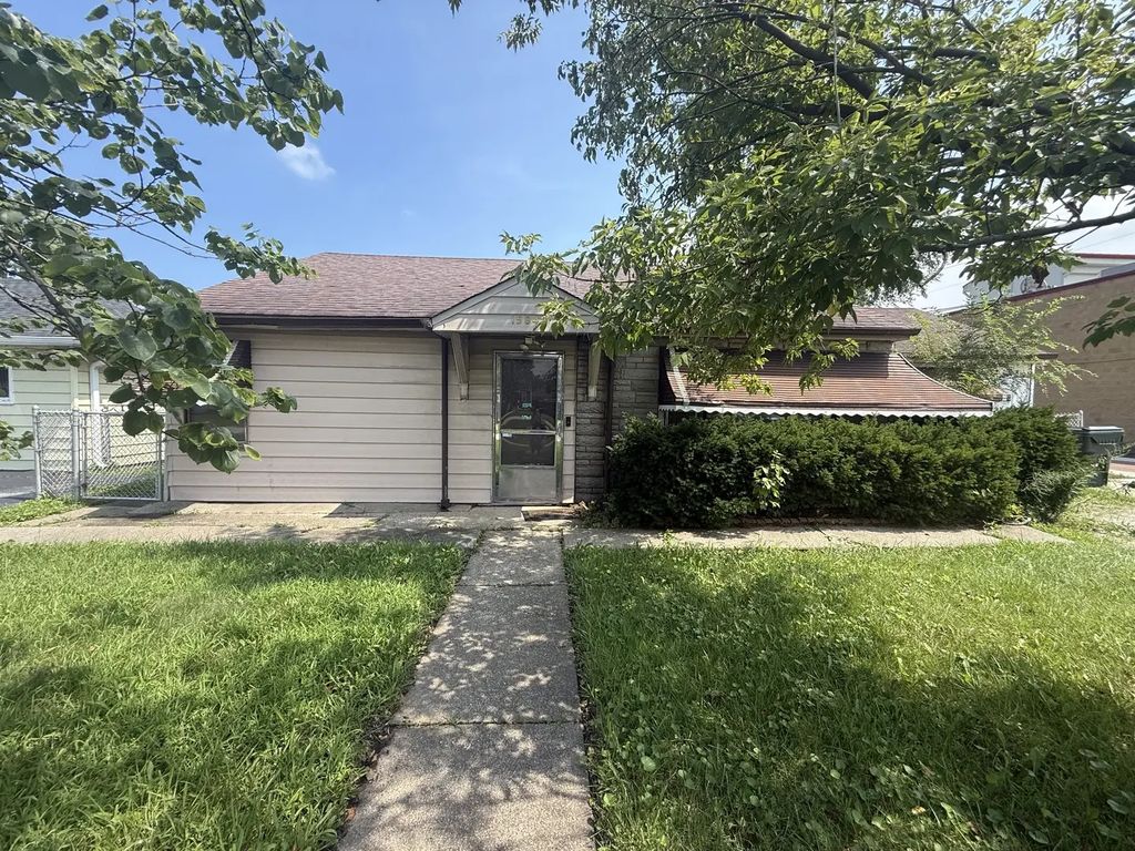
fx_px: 459
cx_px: 568
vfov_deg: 85.7
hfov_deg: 102.1
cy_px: 426
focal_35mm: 14
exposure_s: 1/638
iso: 64
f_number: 2.2
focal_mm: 2.22
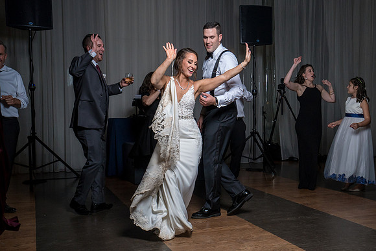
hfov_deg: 45.1
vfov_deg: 31.0
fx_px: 451
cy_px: 140
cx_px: 216
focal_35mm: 43
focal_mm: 33
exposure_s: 1/200
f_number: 5.6
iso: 2000
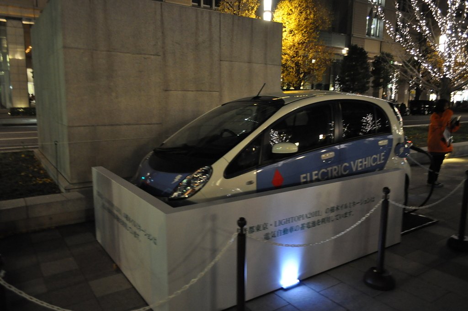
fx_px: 351
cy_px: 156
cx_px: 234
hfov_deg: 67.4
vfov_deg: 47.8
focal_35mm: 27
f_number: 3.5
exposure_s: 1/13
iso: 1600
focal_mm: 18
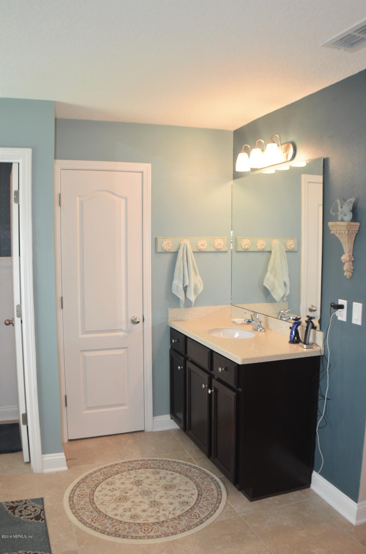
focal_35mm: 39
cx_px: 183
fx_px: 598
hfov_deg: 34.1
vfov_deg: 49.6
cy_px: 277
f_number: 4
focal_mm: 26
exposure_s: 1/60
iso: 450
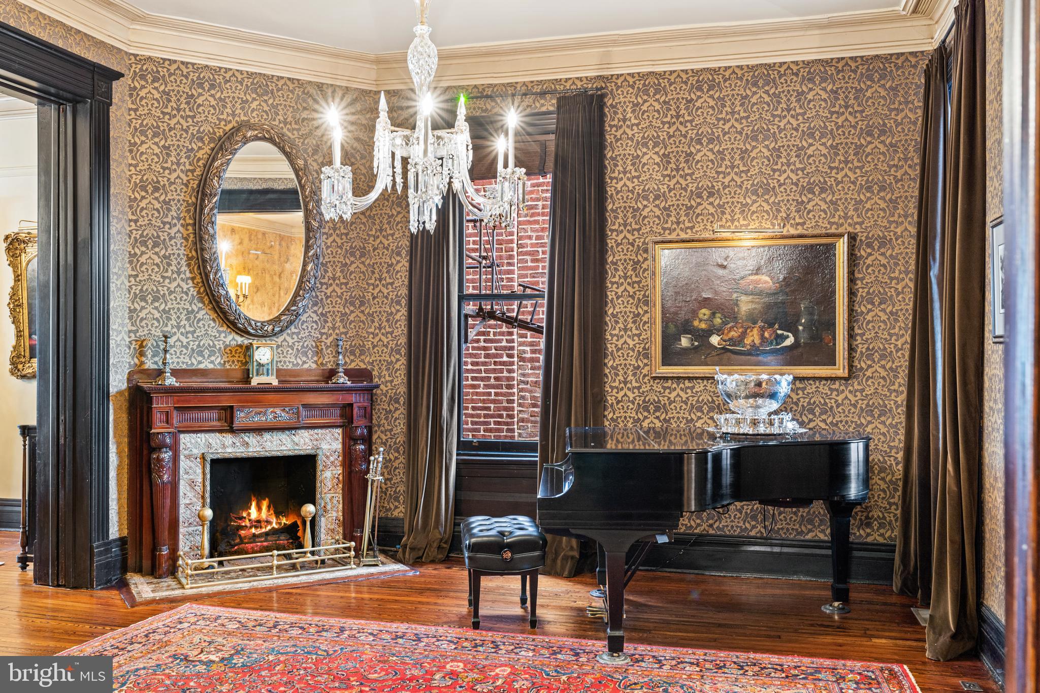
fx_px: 895
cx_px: 520
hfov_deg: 60.3
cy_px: 346
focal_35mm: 31
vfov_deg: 42.3
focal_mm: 31
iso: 250
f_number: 8
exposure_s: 1.6
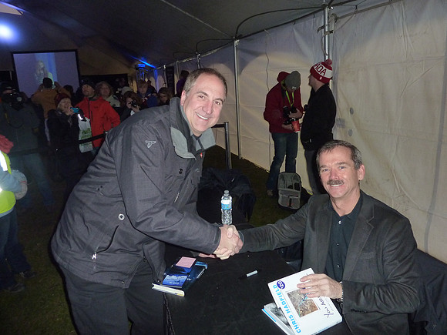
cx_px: 224
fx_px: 323
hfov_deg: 69.4
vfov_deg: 54.9
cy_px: 168
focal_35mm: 25
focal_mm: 4.1
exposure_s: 1/60
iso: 320
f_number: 3.3
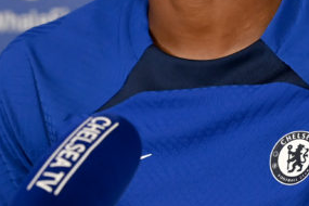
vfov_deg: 2.0
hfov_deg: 3.0
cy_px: 42
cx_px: 103
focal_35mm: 682
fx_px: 5853
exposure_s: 1/400
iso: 2500
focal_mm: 190
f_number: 3.5
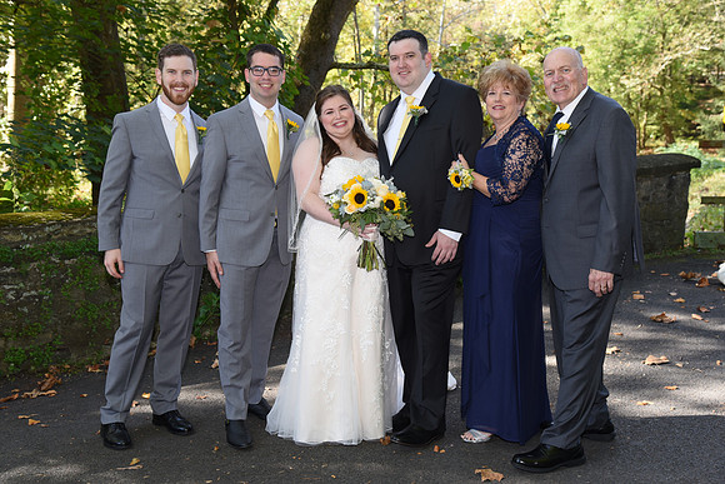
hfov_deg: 39.6
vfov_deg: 27.0
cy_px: 242
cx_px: 362
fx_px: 1007
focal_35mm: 50
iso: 640
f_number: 5.6
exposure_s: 1/200
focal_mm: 50
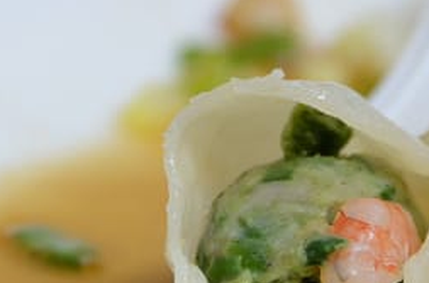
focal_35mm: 565
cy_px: 227
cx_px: 280
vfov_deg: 2.4
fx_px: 6712
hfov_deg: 3.7
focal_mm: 170
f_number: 6
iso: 2500
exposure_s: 1/30
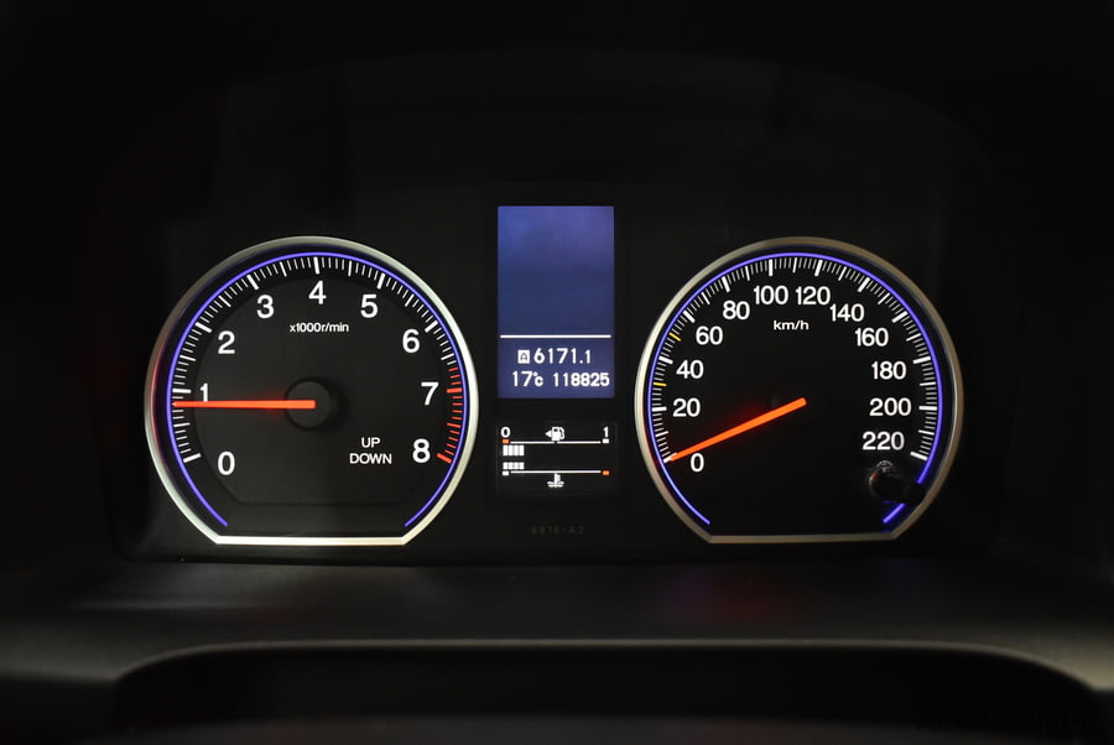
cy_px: 372
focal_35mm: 27
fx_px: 836
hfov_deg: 67.3
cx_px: 557
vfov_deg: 48.0
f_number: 3.5
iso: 1800
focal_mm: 18
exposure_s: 1/30
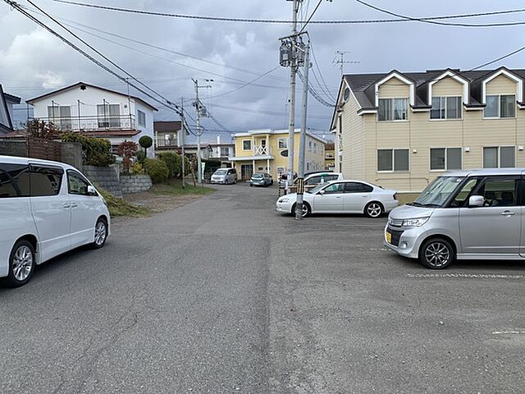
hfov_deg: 67.3
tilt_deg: -2.0
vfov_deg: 53.1
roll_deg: +0.3
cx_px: 262
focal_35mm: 26
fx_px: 394
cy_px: 197
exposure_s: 1/903
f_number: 1.8
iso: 25
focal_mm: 4.25
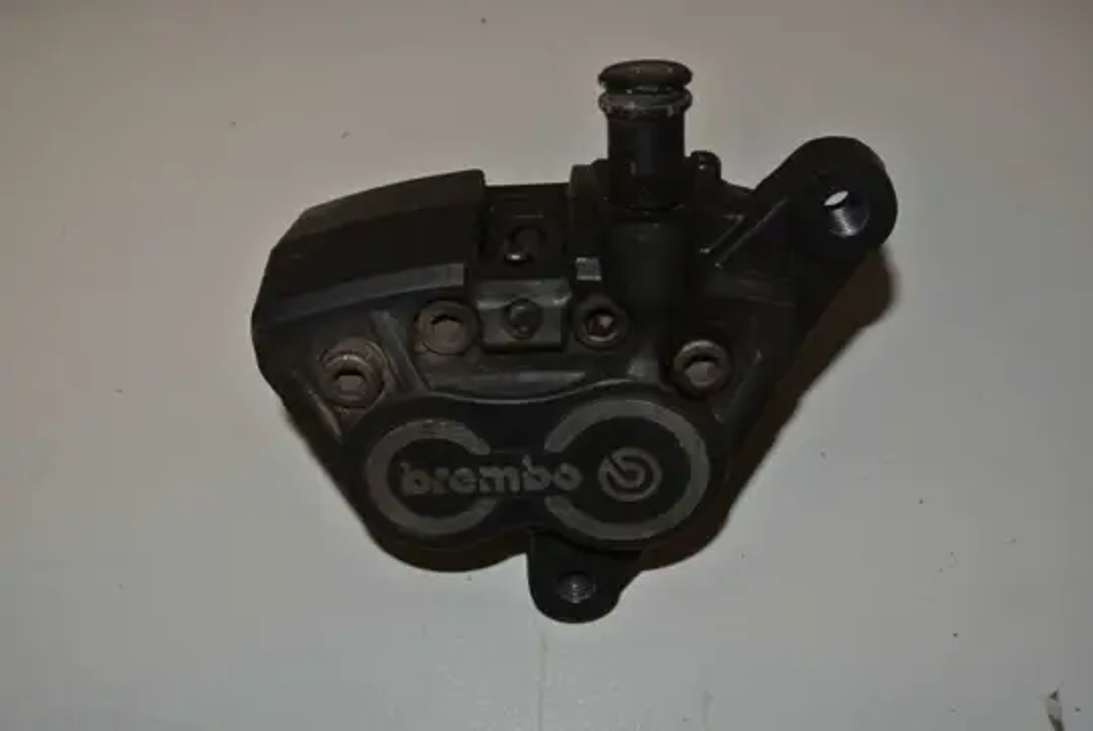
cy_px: 366
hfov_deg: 48.4
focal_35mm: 40
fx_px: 1216
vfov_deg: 33.5
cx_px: 546
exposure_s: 1/60
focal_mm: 15.1
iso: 200
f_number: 4.2
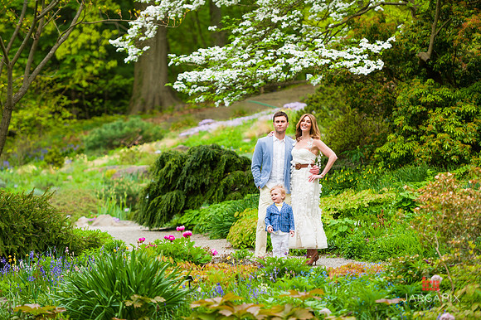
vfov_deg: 9.8
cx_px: 240
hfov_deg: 14.7
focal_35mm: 140
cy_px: 160
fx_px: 1869
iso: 200
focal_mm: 140
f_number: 3.5
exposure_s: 1/640
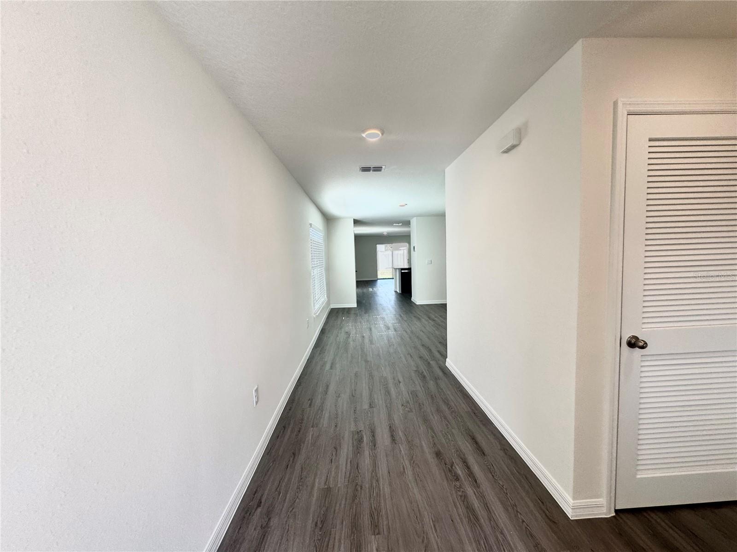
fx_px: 298
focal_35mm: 14
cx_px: 368
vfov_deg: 85.7
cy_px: 276
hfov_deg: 102.1
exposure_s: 1/120
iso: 64
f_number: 2.2
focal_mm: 2.22
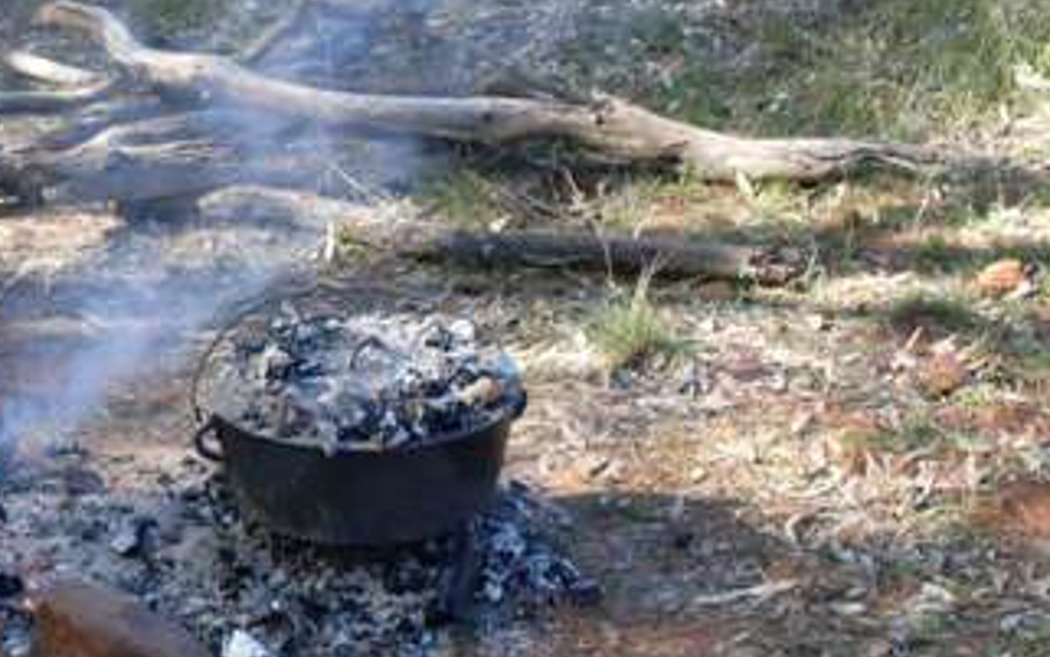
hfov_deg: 22.4
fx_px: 2577
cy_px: 345
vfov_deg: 14.5
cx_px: 79
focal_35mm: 90
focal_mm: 6.3
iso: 80
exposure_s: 1/180
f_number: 2.8
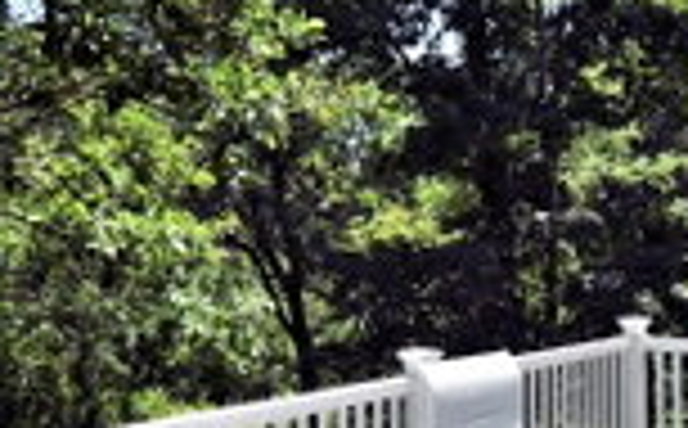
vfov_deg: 26.7
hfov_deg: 41.8
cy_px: 230
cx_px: 393
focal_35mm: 48
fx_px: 898
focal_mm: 10
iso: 5000
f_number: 9
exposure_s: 1/8000
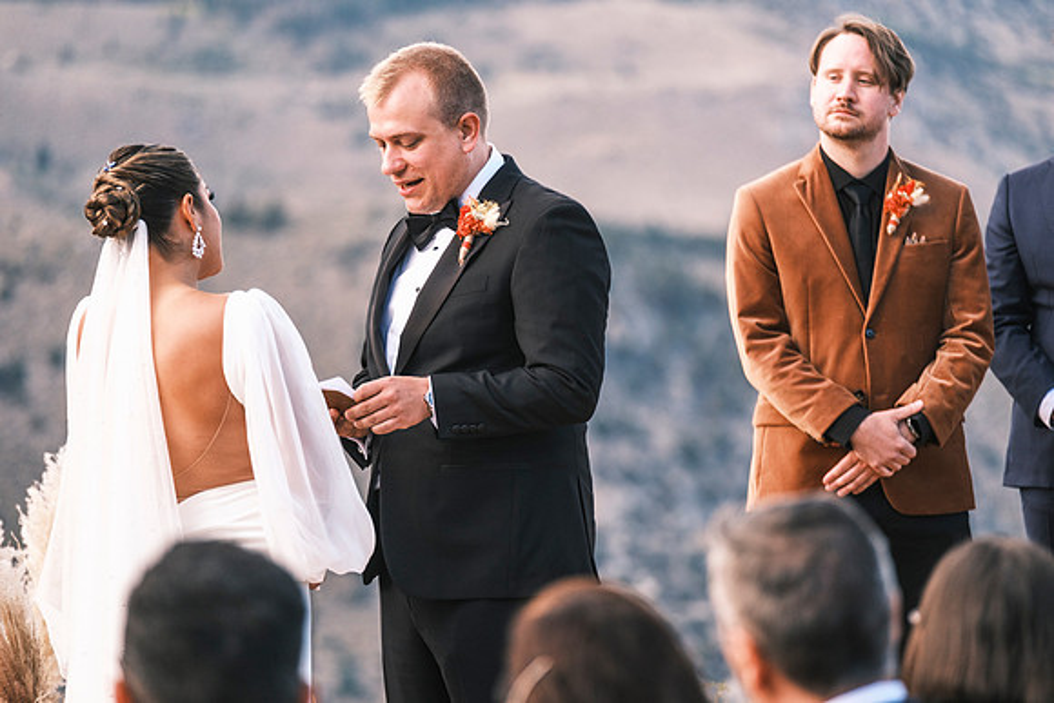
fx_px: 5915
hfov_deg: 10.2
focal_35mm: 202
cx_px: 527
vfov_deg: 6.8
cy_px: 352
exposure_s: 1/1100
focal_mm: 134.4
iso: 400
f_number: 2.8
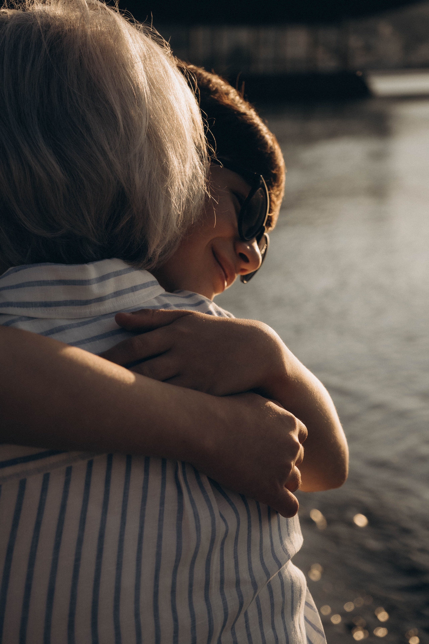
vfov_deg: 30.5
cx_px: 214
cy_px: 322
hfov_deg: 20.6
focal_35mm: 66
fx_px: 1180
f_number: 5.6
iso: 100
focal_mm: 66
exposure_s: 1/500
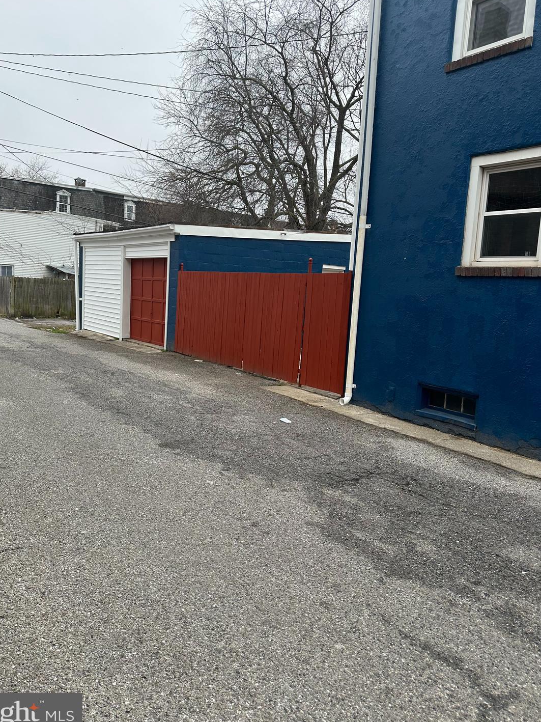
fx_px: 542
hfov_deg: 53.0
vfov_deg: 67.3
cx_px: 248
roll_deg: -4.3
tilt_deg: -6.2
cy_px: 344
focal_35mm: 26
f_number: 1.78
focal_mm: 6.86
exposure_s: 1/663
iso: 80
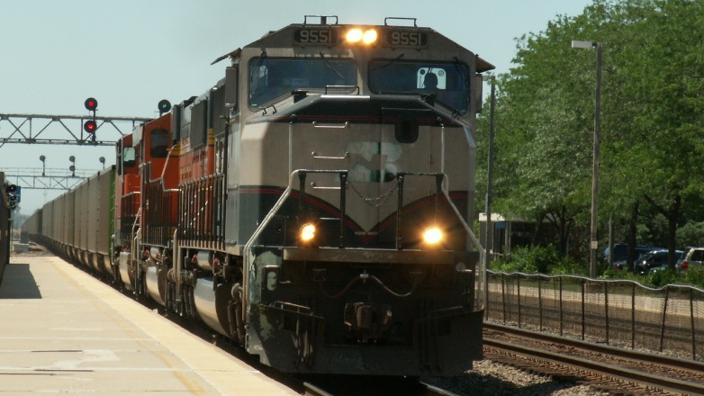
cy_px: 178
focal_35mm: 214
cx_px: 272
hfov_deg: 10.1
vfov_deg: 5.7
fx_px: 3995
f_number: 7.1
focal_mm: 24.47
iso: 50
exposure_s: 1/200
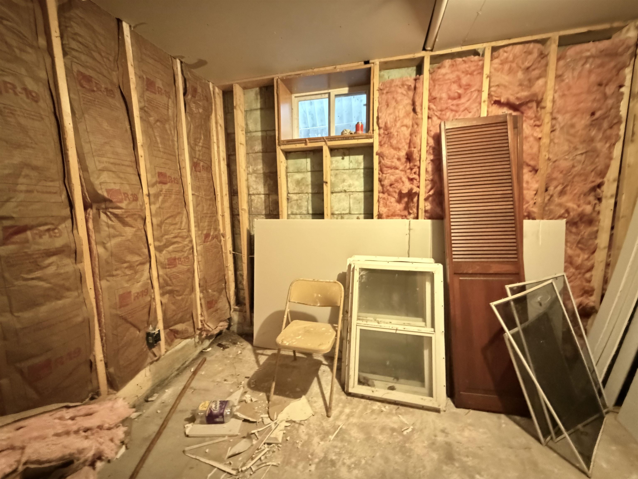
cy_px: 240
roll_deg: +1.9
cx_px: 319
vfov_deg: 85.7
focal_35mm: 14
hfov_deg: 102.1
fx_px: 258
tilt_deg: -5.6
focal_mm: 2.22
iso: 3200
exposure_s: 1/15
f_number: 2.2
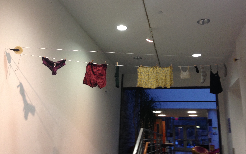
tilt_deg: +18.5
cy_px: 67
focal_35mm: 36
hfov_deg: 54.0
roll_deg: -2.0
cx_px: 125
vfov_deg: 35.3
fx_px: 241
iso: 80
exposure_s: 1/20
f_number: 2.4
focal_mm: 4.12
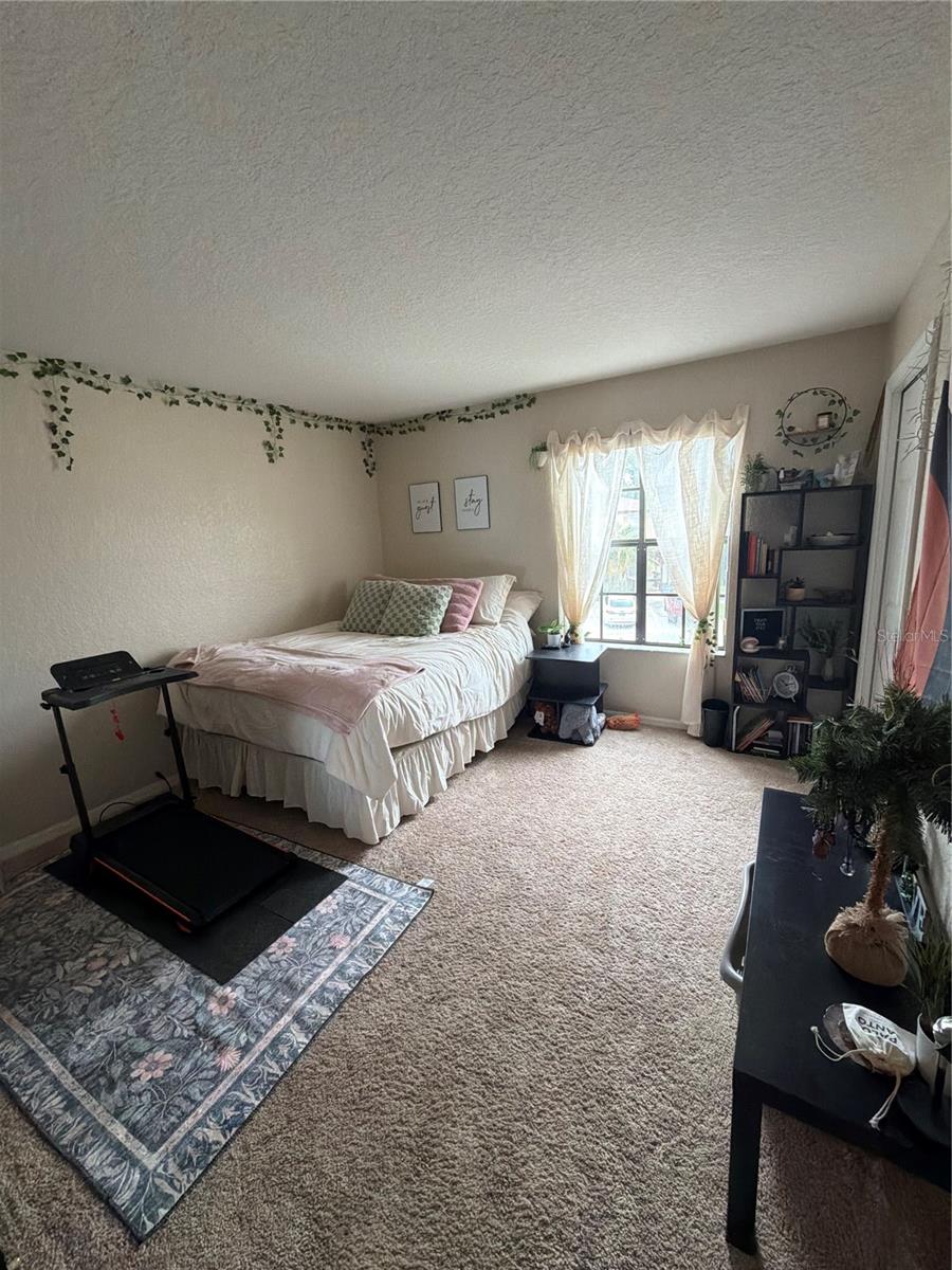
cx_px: 476
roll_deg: +3.0
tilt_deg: -11.3
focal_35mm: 14
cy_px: 635
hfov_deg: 85.7
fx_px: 513
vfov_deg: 102.1
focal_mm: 2.22
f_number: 2.2
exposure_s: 1/120
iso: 320
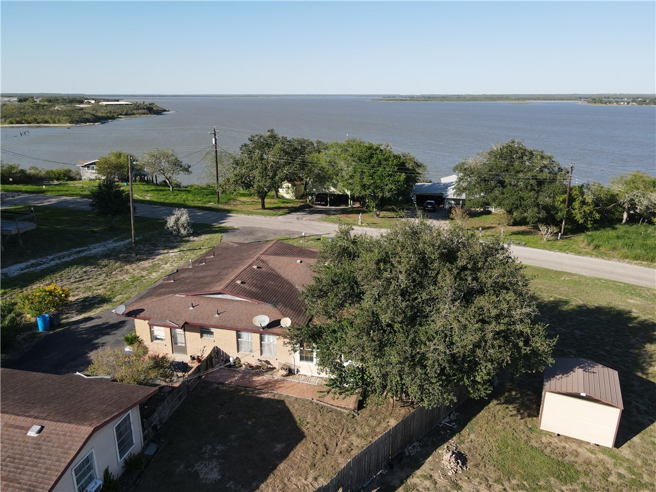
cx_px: 328
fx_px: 455
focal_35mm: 24
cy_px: 246
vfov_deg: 56.8
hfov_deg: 71.6
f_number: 2.8
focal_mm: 4.5
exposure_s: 1/500
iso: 100
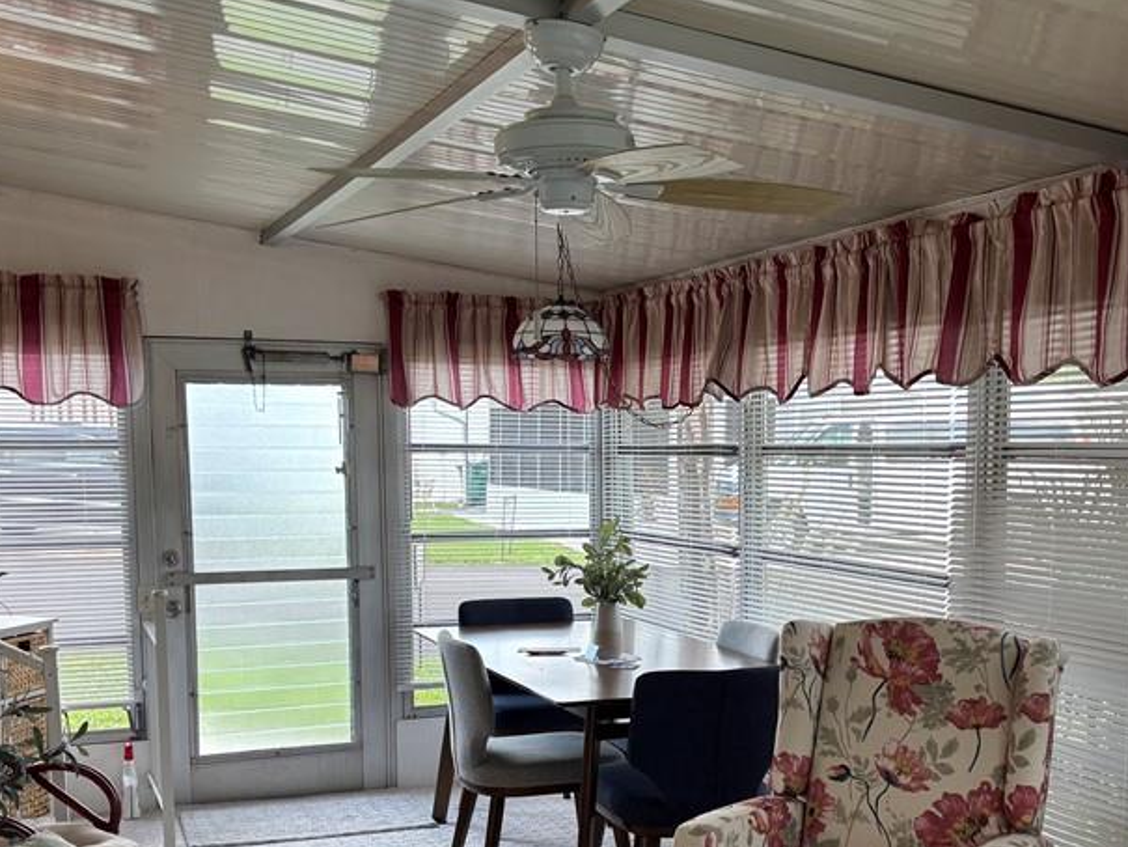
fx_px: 1434
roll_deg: -0.1
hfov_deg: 42.6
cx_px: 703
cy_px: 578
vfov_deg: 32.6
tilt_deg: -5.0
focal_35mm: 44
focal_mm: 5.96
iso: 80
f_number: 1.6
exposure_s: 1/120
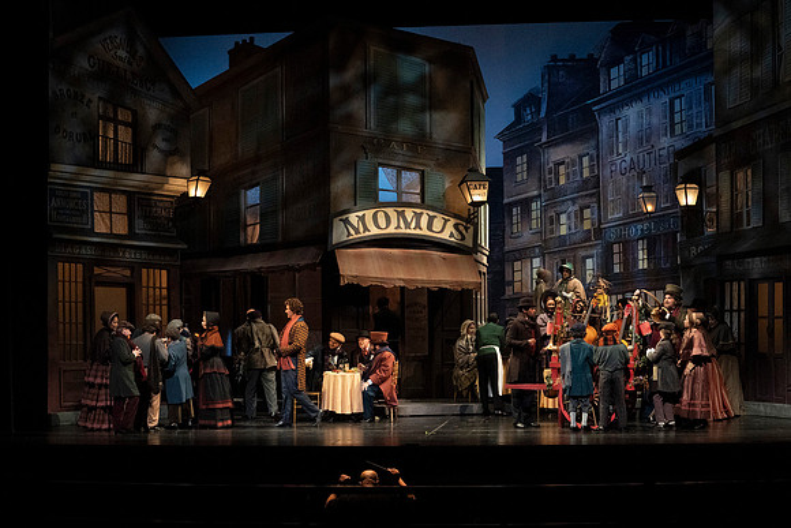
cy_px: 264
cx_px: 396
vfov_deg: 19.5
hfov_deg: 28.8
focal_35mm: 70
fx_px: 1538
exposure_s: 1/400
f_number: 9
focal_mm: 70
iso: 16000
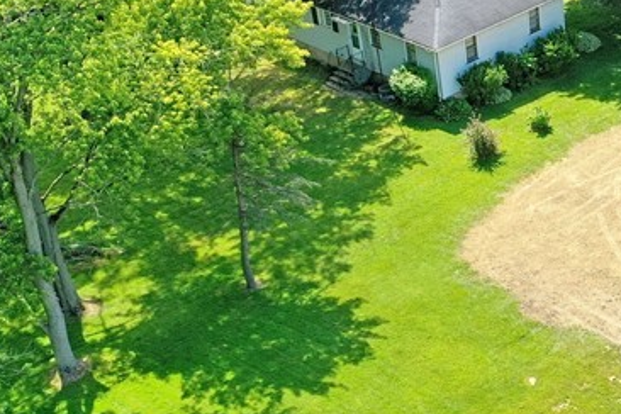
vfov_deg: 16.3
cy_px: 339
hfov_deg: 23.1
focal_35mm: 83
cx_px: 667
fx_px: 1432
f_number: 5
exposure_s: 1/320
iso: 100
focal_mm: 10.26
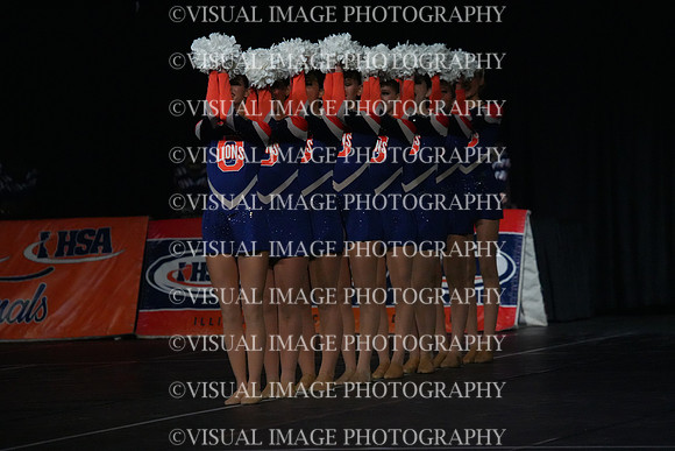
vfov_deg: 5.5
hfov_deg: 8.2
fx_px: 4688
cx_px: 338
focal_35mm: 250
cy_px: 226
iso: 12800
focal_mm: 250
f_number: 5
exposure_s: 1/1000
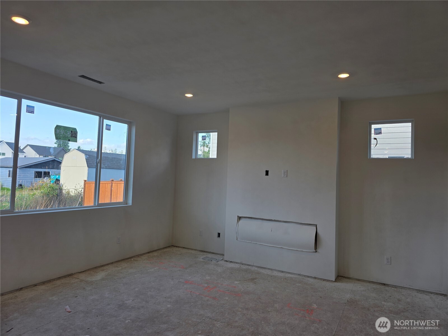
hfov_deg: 73.9
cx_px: 224
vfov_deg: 58.9
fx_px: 298
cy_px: 168
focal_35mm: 23
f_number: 1.7
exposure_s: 1/139
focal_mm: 6.3
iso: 12
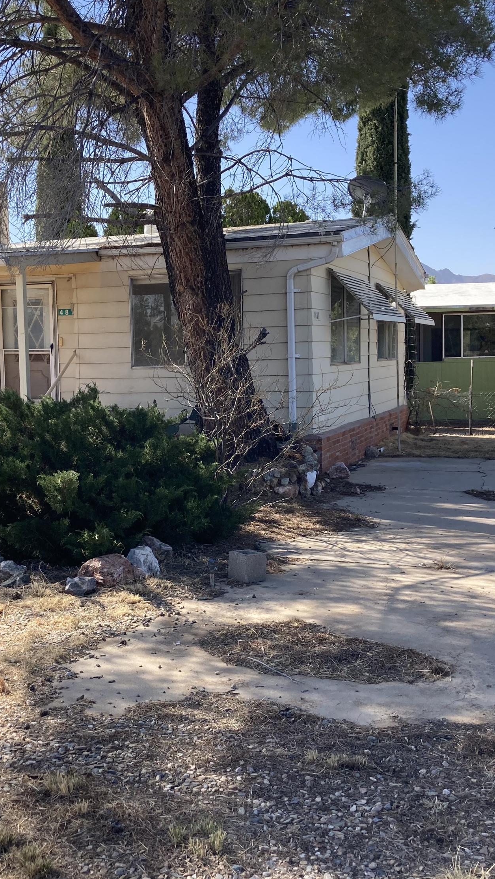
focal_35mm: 41
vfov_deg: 49.4
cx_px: 182
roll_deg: -1.1
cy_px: 439
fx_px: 956
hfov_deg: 28.9
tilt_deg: -3.4
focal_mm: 3.99
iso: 20
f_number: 1.8
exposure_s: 1/960
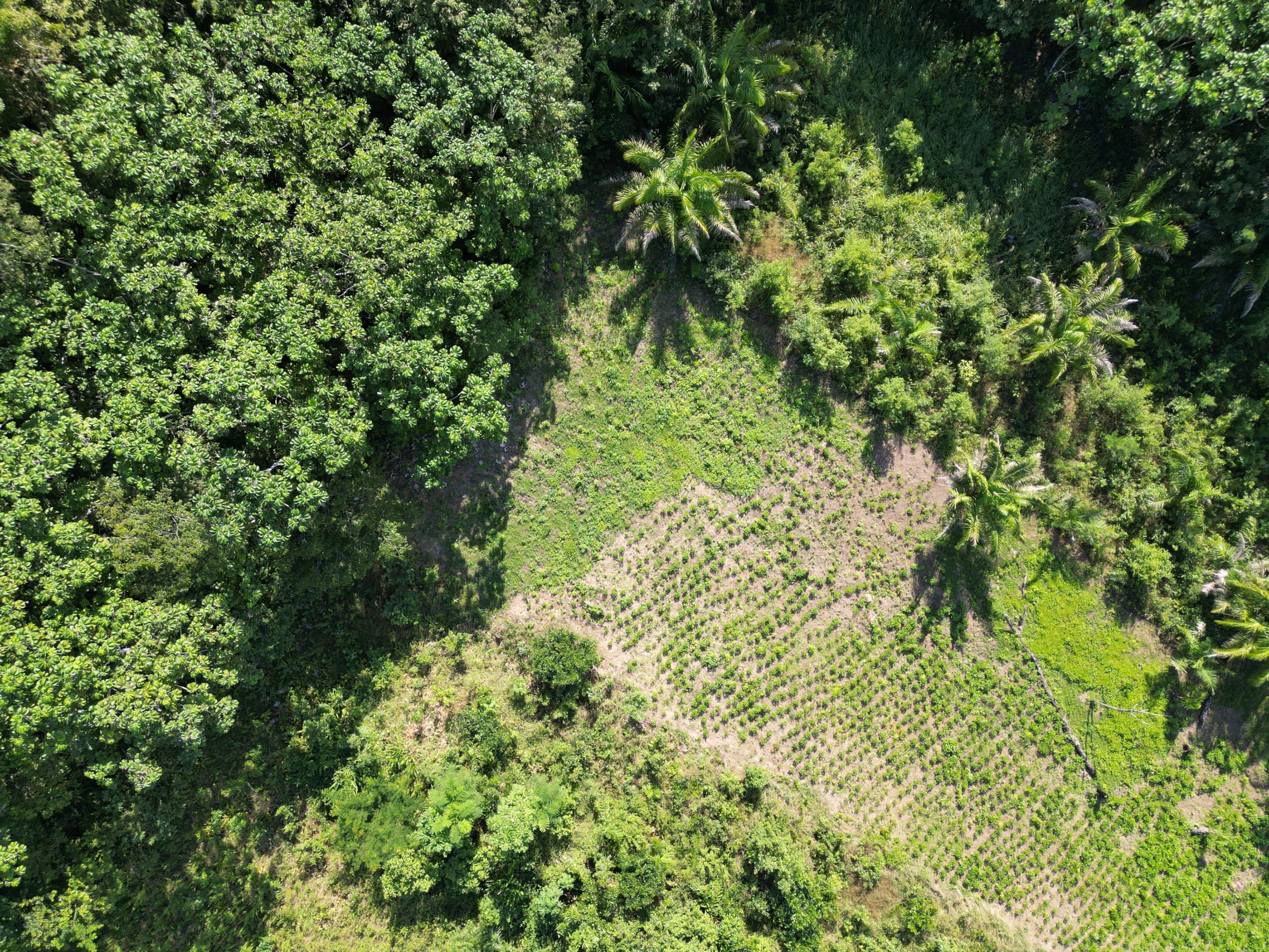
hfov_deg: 71.6
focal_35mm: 24
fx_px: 880
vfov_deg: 56.8
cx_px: 634
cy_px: 476
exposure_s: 1/725
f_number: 1.7
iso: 100
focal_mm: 6.72
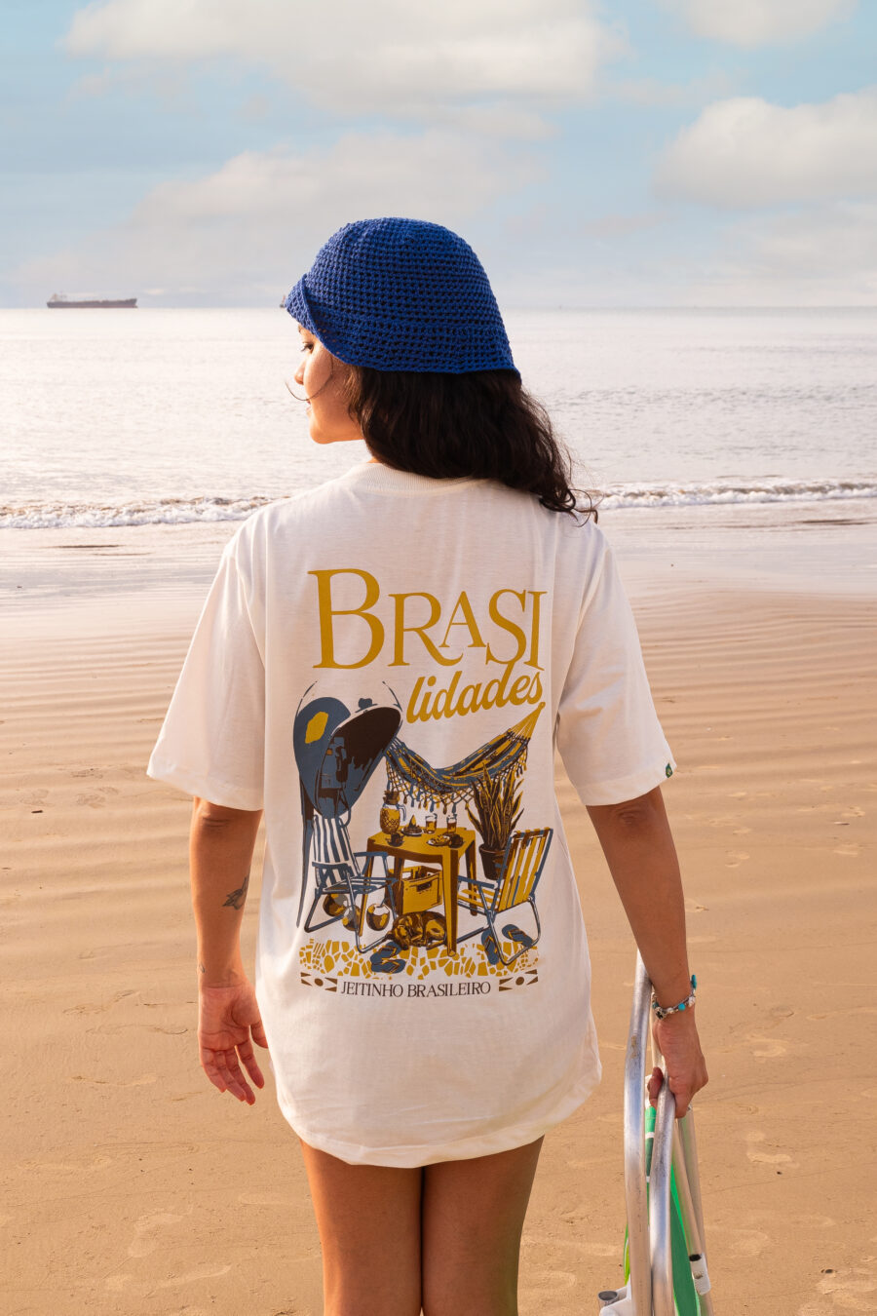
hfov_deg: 28.1
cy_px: 658
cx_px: 438
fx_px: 1754
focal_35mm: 48
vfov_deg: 41.1
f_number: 11
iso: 320
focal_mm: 32
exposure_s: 1/125
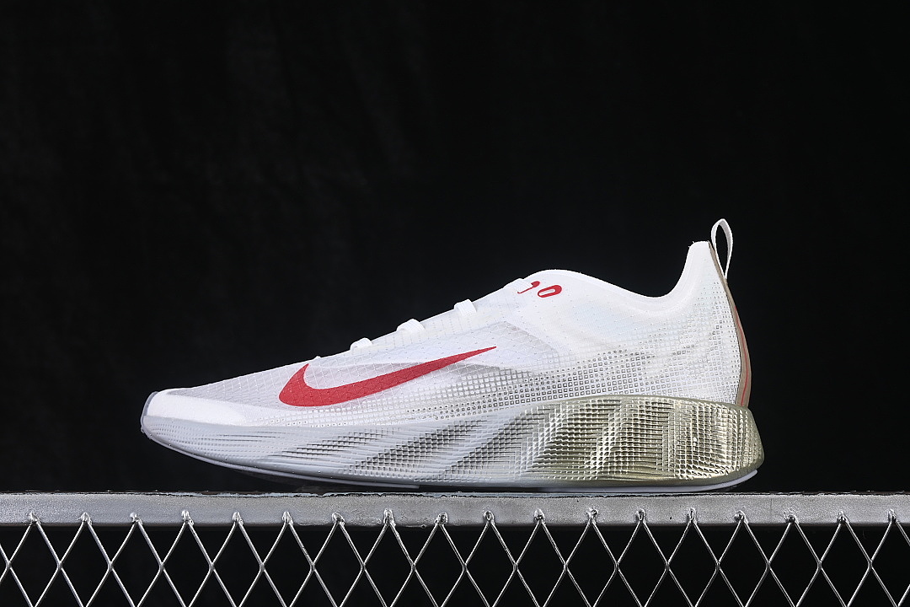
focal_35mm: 75
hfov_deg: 27.0
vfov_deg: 18.2
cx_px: 455
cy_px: 304
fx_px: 1896
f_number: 8
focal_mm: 50
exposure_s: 1/80
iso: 160
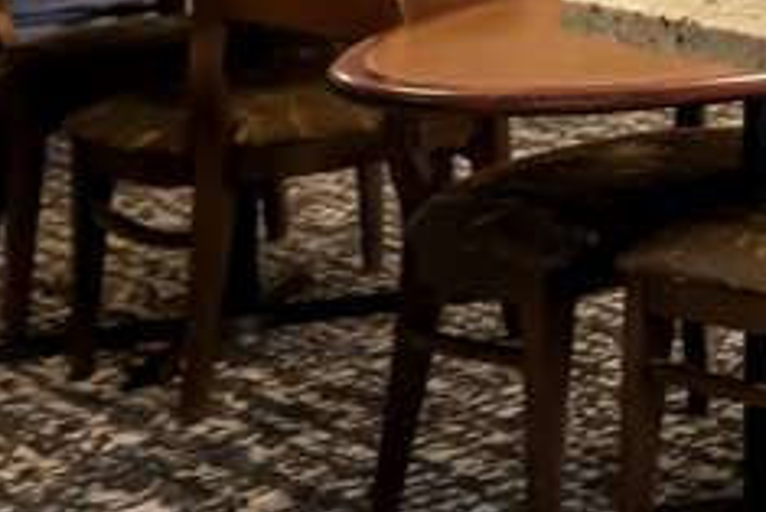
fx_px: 1299
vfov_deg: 20.0
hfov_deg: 18.2
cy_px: -202
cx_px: 1602
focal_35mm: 61
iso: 800
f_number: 8
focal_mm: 14
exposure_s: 1/4
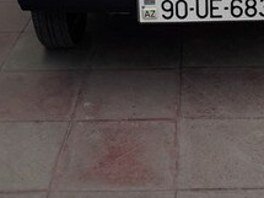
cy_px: -74
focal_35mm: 83
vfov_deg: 16.6
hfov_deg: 23.5
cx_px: 178
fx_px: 633
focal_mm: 3.6
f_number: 1.9
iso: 40
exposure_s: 1/1000
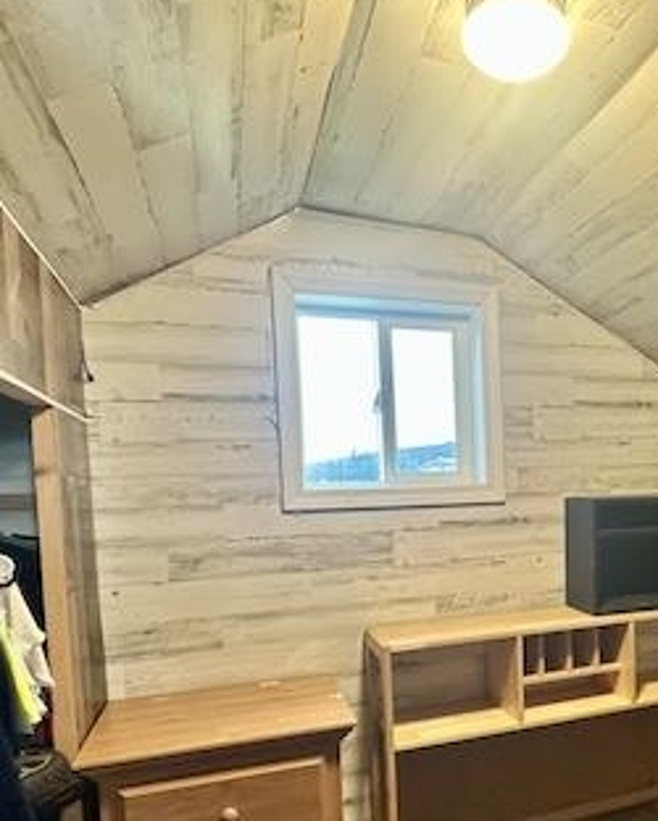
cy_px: 529
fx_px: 681
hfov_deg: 49.2
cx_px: 505
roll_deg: +1.4
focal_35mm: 28
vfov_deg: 61.1
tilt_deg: -3.7
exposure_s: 1/60
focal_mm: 2.22
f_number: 2.2
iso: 250
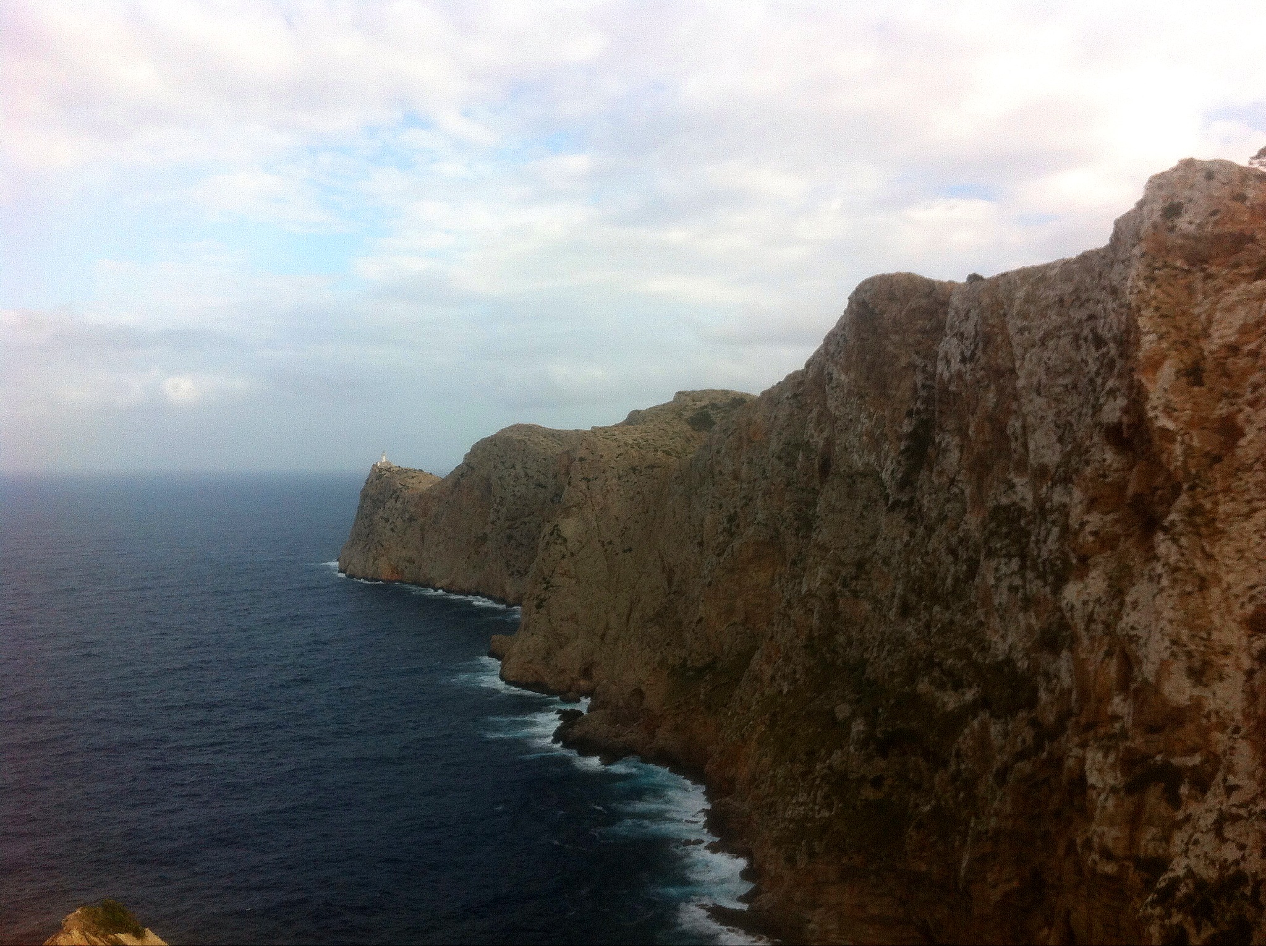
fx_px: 1278
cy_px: 473
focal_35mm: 35
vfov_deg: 40.6
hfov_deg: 52.7
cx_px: 633
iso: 80
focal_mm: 3.85
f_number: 2.8
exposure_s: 1/887
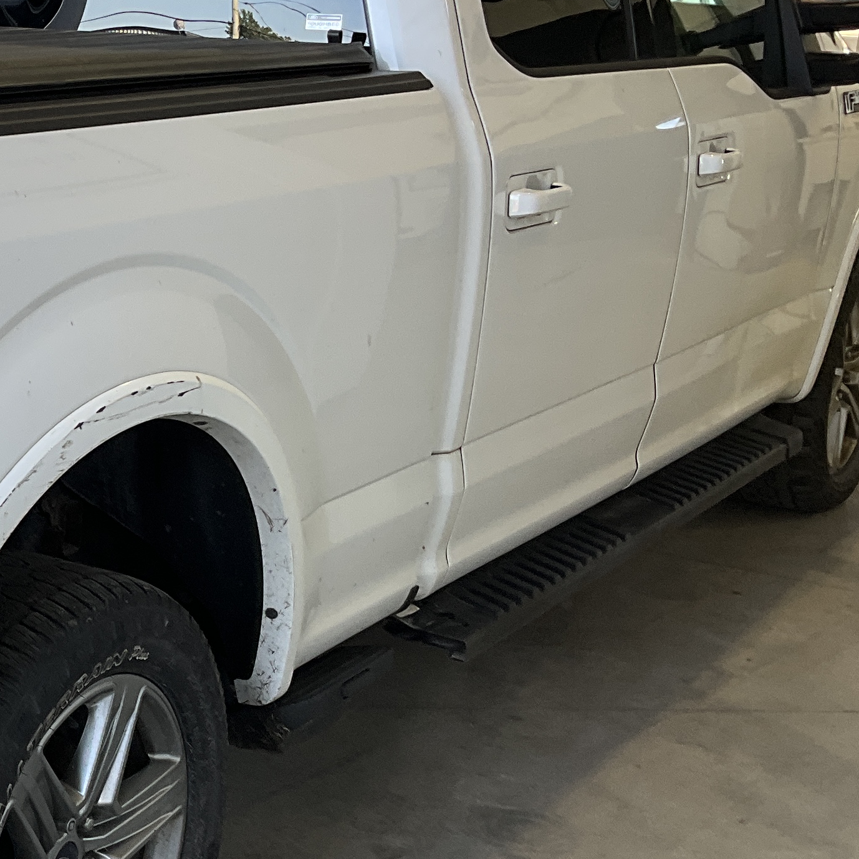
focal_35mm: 75
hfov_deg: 21.1
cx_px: -236
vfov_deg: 23.1
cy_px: 468
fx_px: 2106
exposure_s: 1/120
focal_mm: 3
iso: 25
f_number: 1.8
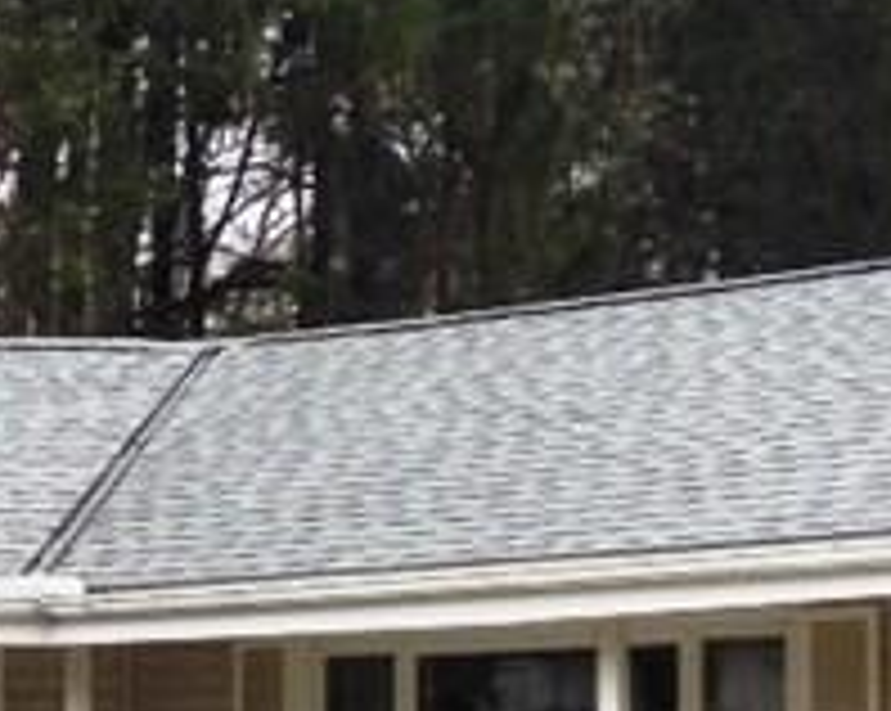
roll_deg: -0.7
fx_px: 4399
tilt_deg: -0.5
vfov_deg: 9.1
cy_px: 810
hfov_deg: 11.1
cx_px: -464
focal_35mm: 167
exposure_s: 1/120
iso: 50
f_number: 2.4
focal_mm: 4.12
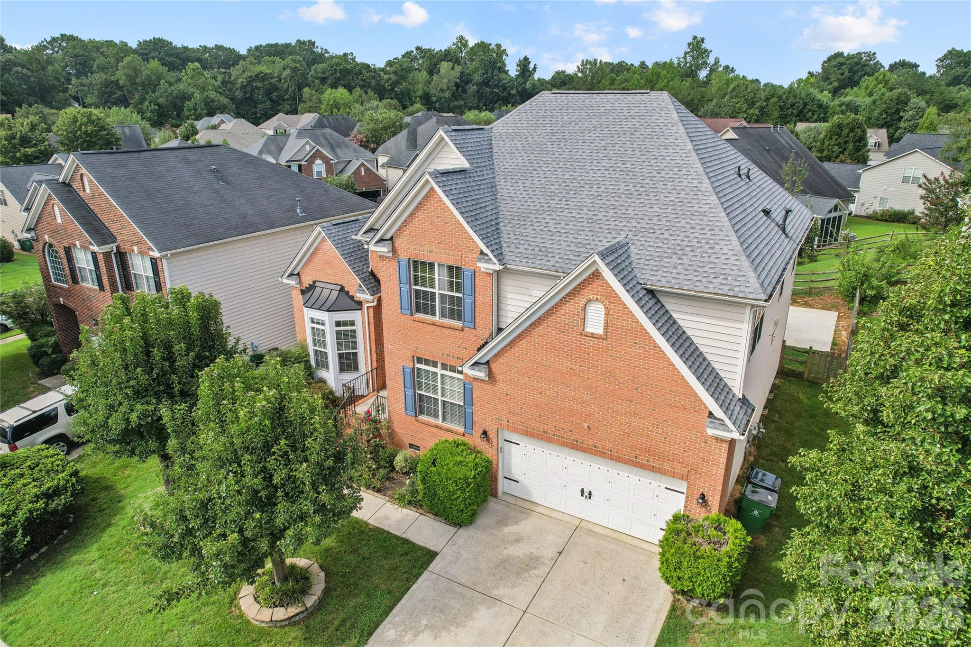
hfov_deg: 78.6
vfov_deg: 57.2
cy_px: 324
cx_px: 486
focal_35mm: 22
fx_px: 593
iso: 110
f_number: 2.8
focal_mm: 8.4
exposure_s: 1/160
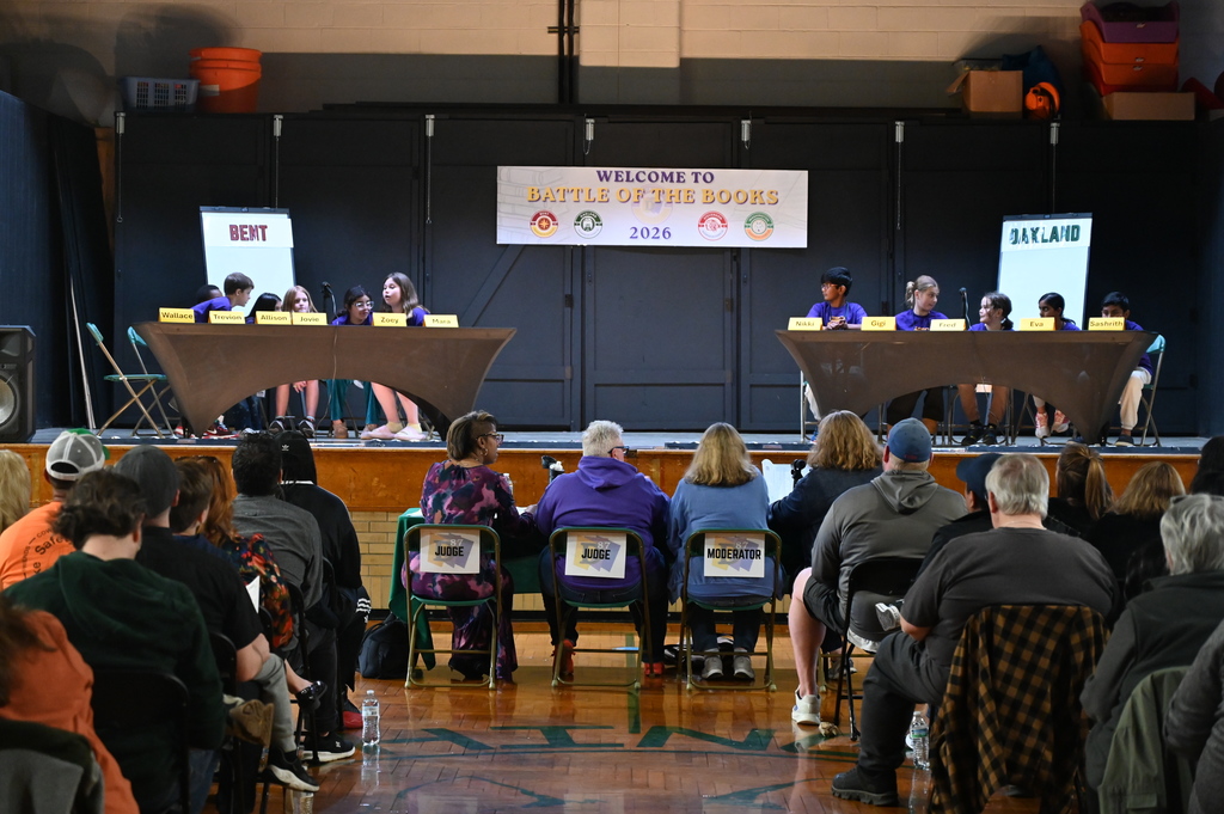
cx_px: 612
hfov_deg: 28.9
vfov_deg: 19.4
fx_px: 2378
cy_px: 407
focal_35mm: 70
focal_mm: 70
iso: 6400
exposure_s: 1/60
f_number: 4
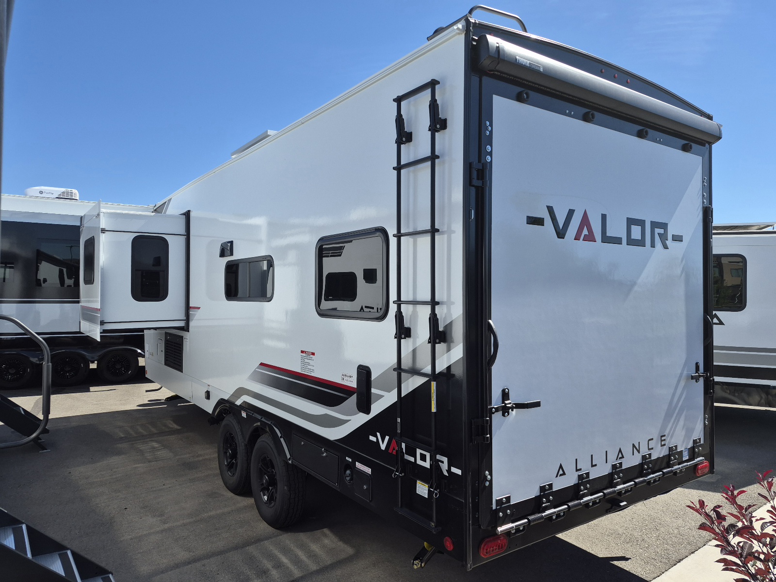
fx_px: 516
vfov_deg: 58.9
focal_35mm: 23
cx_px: 388
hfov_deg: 73.9
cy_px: 291
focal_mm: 5.4
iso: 80
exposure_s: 1/5000
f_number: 1.8
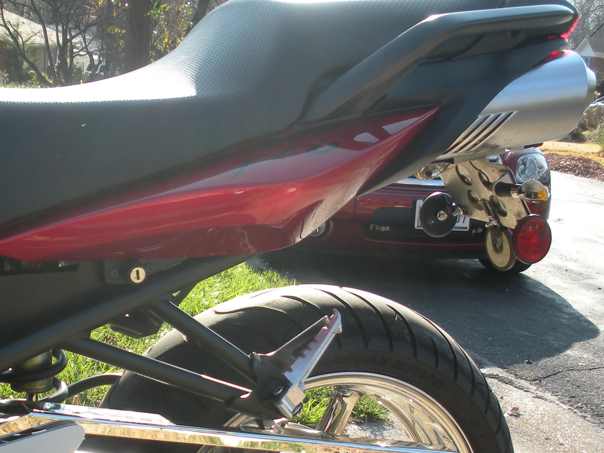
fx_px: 1152
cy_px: 361
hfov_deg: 29.1
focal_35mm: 66
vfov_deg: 22.0
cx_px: 184
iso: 64
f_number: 3.5
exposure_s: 1/166
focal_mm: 6.3
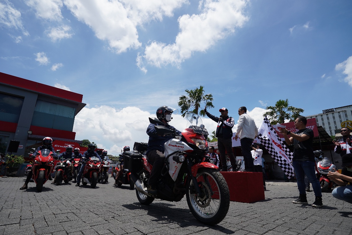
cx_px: 176
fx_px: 166
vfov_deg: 70.4
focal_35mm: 17
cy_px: 124
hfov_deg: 93.3
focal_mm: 16
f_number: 5
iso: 100
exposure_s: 1/1000
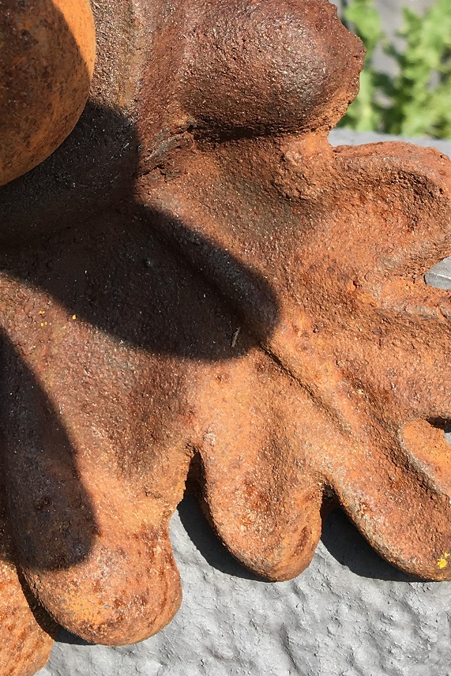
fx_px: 1334
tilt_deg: +0.6
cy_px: 88
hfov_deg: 19.0
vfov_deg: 27.6
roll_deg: -3.6
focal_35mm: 71
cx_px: 84
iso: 25
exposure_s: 1/425
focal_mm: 4.15
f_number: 2.2
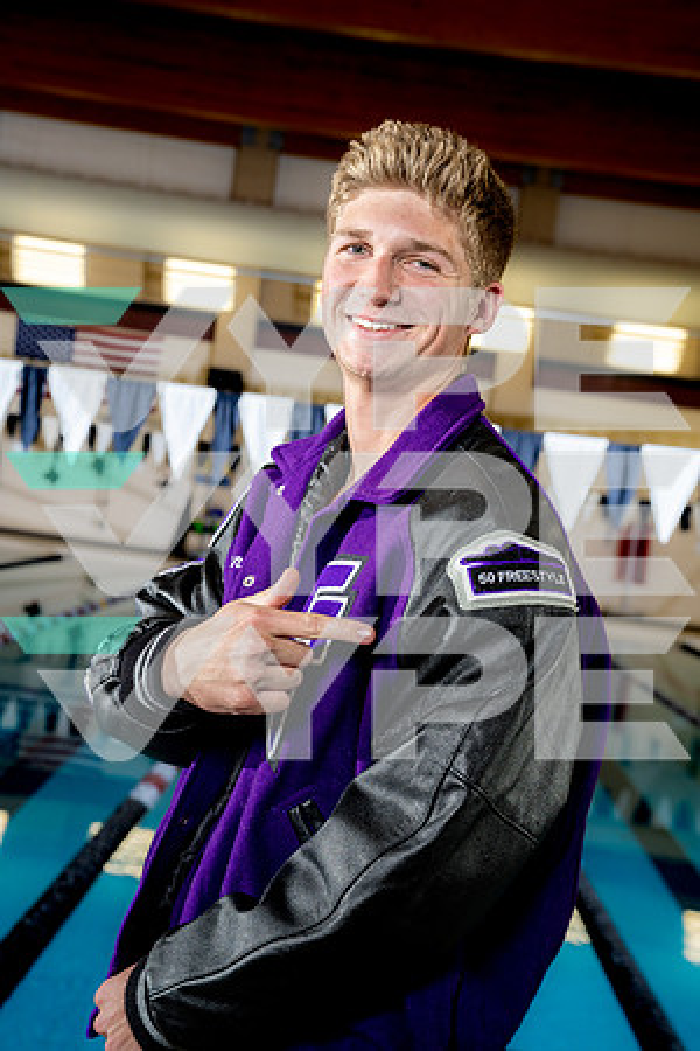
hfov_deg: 26.5
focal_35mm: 51
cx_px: 350
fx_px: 1487
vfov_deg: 38.9
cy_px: 526
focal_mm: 51
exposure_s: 1/250
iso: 320
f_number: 5.6
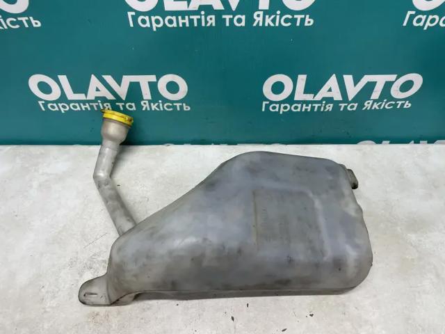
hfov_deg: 67.3
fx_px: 334
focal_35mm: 26
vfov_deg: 53.1
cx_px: 222
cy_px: 167
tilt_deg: -48.7
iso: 80
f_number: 1.6
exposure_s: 1/100
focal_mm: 4.2
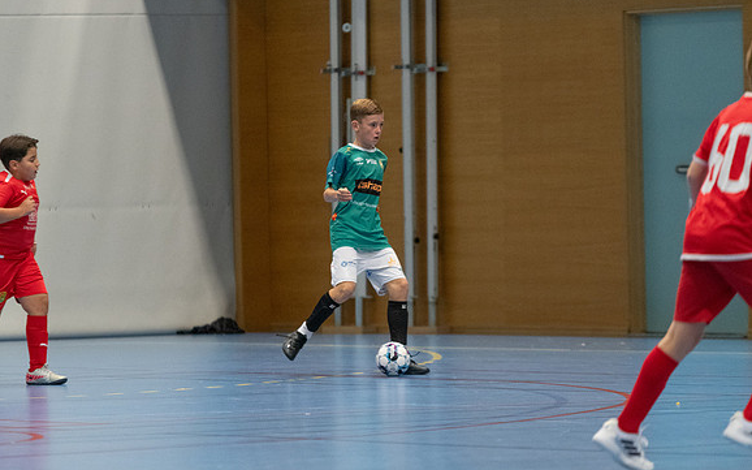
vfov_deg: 4.6
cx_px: 376
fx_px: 5819
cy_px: 223
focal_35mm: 284
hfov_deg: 7.4
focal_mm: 185
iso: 3600
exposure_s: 1/500
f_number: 3.2
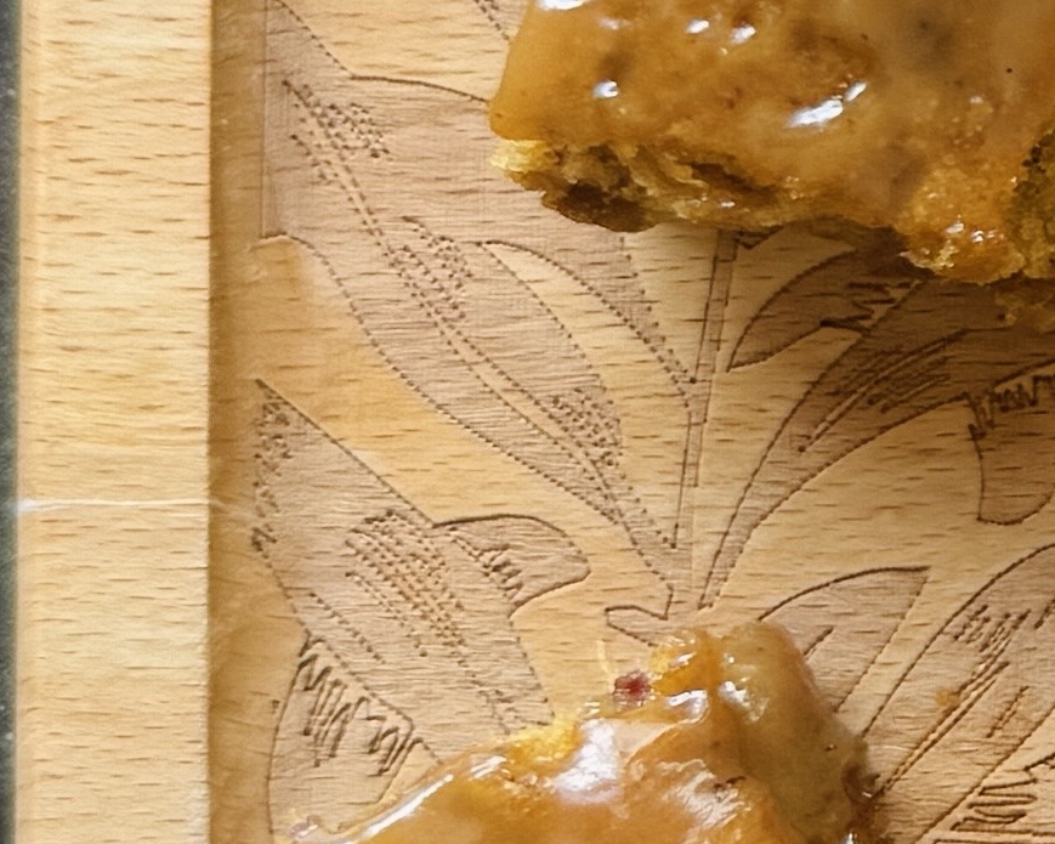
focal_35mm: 154
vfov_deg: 9.9
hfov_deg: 11.2
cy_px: -46
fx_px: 4808
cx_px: 2189
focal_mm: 6.76
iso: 64
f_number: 1.78
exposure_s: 1/176
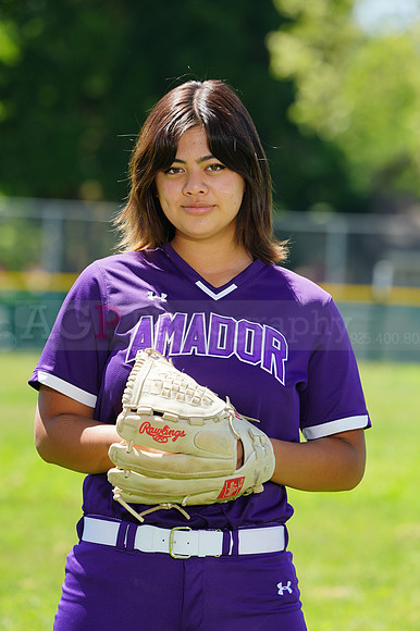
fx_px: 5308
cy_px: 316
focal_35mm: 303
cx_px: 210
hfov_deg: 4.5
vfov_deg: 6.8
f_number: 9
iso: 200
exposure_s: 1/200
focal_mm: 303
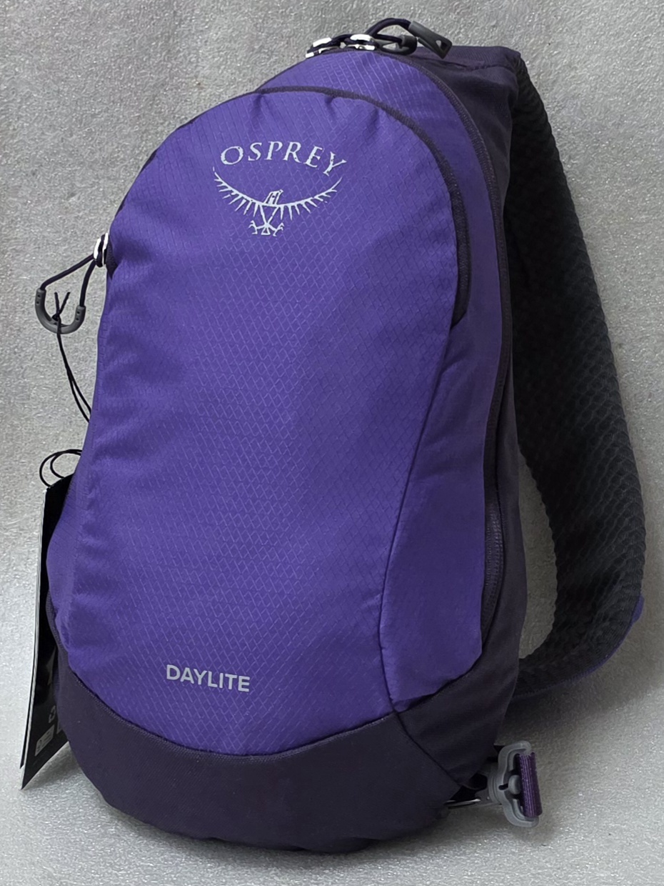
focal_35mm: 23
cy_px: 443
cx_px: 332
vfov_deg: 73.9
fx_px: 588
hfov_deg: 58.9
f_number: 1.7
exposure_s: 1/120
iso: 200
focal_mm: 6.3
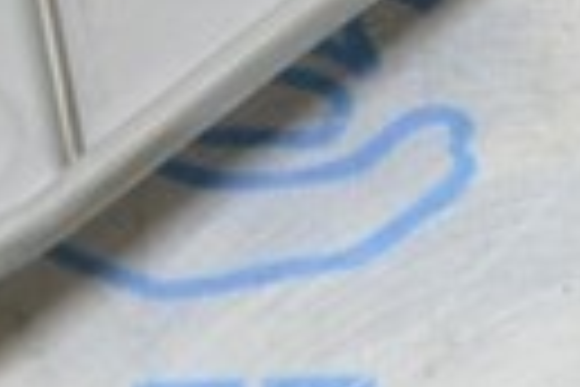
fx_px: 4607
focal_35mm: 286
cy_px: -934
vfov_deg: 4.5
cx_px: -157
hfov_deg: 7.1
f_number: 5.6
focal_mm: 24
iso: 400
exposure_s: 1/20
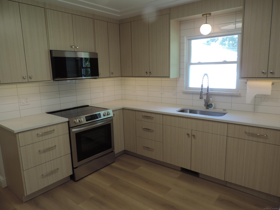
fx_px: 194
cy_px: 105
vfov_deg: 56.8
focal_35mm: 24
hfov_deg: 71.6
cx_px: 140
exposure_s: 1/30
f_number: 3
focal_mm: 4.3
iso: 80
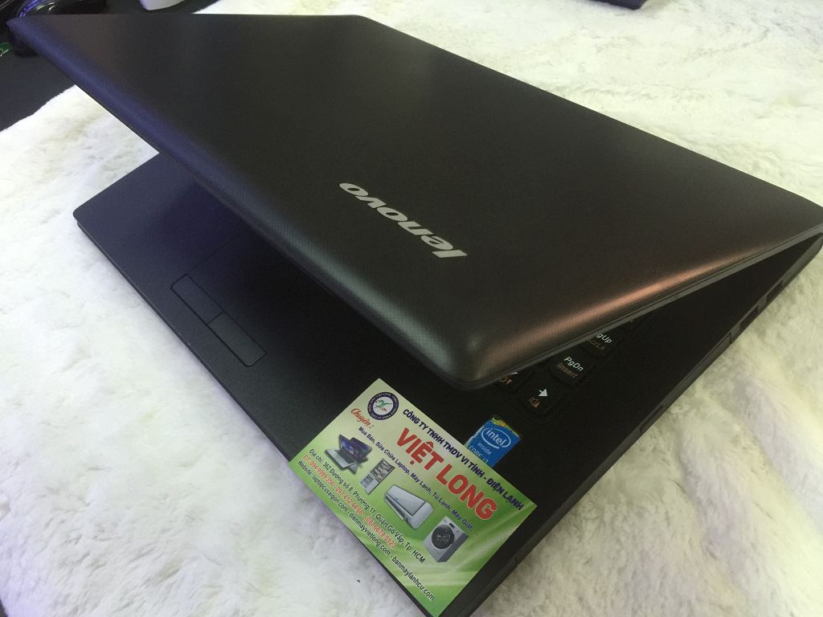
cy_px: 308
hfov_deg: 61.7
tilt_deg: -49.9
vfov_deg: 48.2
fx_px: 689
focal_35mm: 29
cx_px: 412
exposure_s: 1/17
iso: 125
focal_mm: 4.15
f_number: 2.2
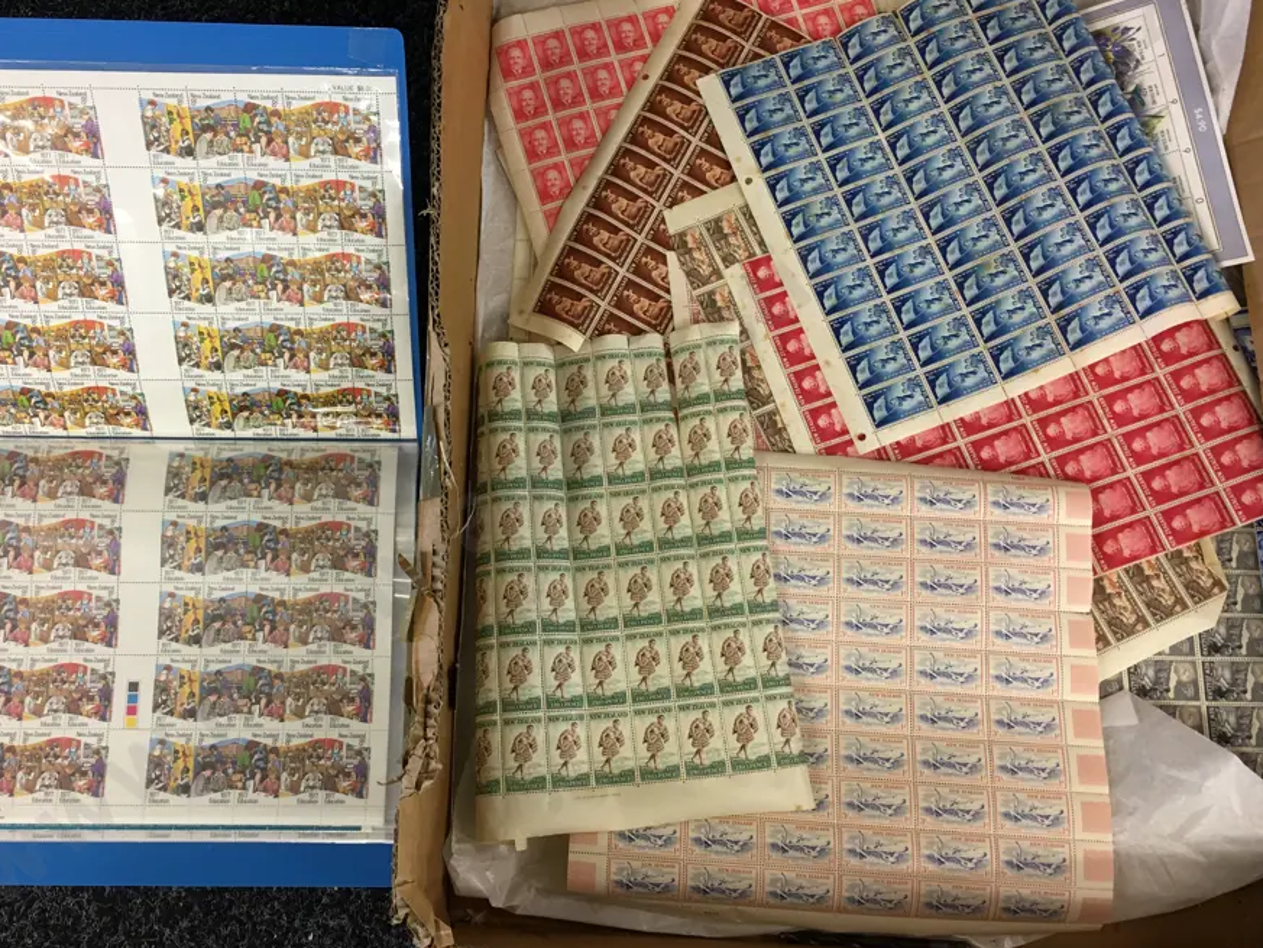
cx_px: 573
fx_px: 1241
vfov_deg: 41.8
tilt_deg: -76.1
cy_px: 446
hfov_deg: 53.9
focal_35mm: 34
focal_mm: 4.15
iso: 40
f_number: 2.2
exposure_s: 1/17
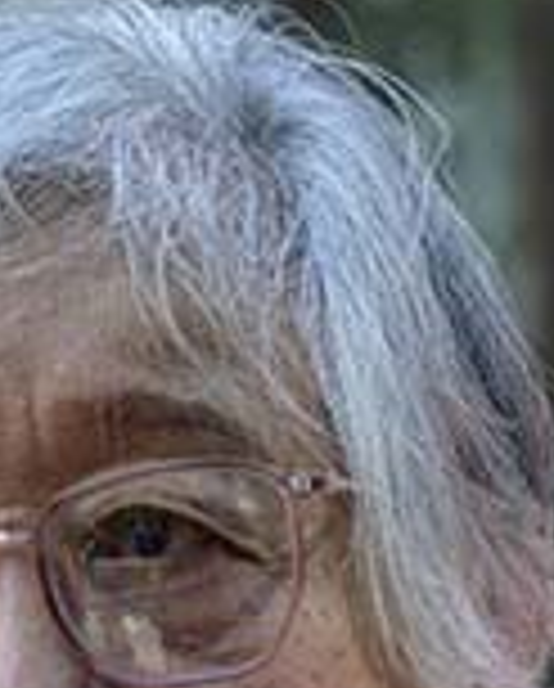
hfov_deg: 2.8
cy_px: 1192
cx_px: 203
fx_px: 11525
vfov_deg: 3.4
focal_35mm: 564
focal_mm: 96
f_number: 8
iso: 640
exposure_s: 1/250
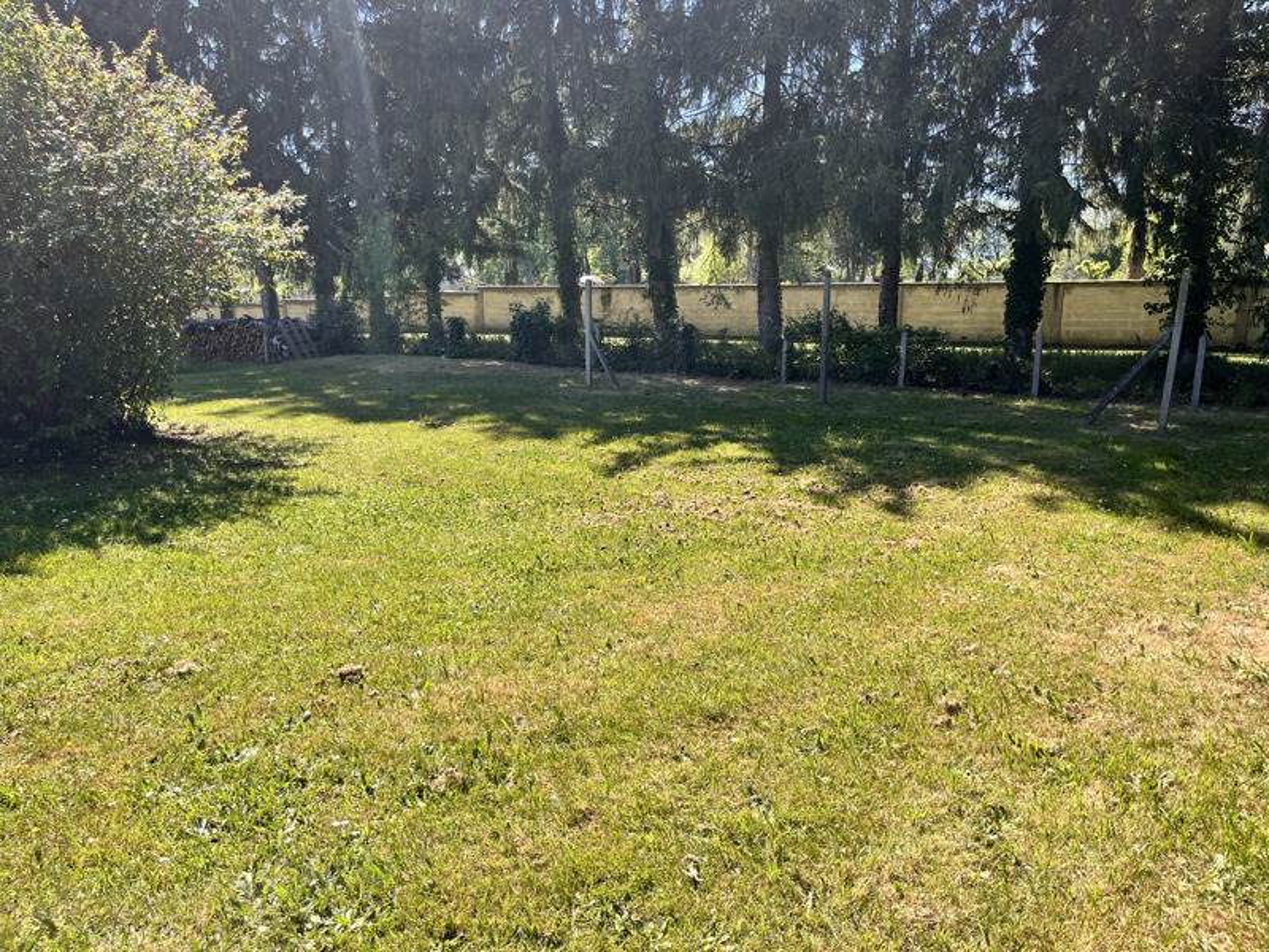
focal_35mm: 26
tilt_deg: -10.3
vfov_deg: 53.1
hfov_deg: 67.3
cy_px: 476
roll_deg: -0.7
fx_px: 953
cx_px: 634
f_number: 1.6
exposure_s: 1/1536
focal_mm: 5.1
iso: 50
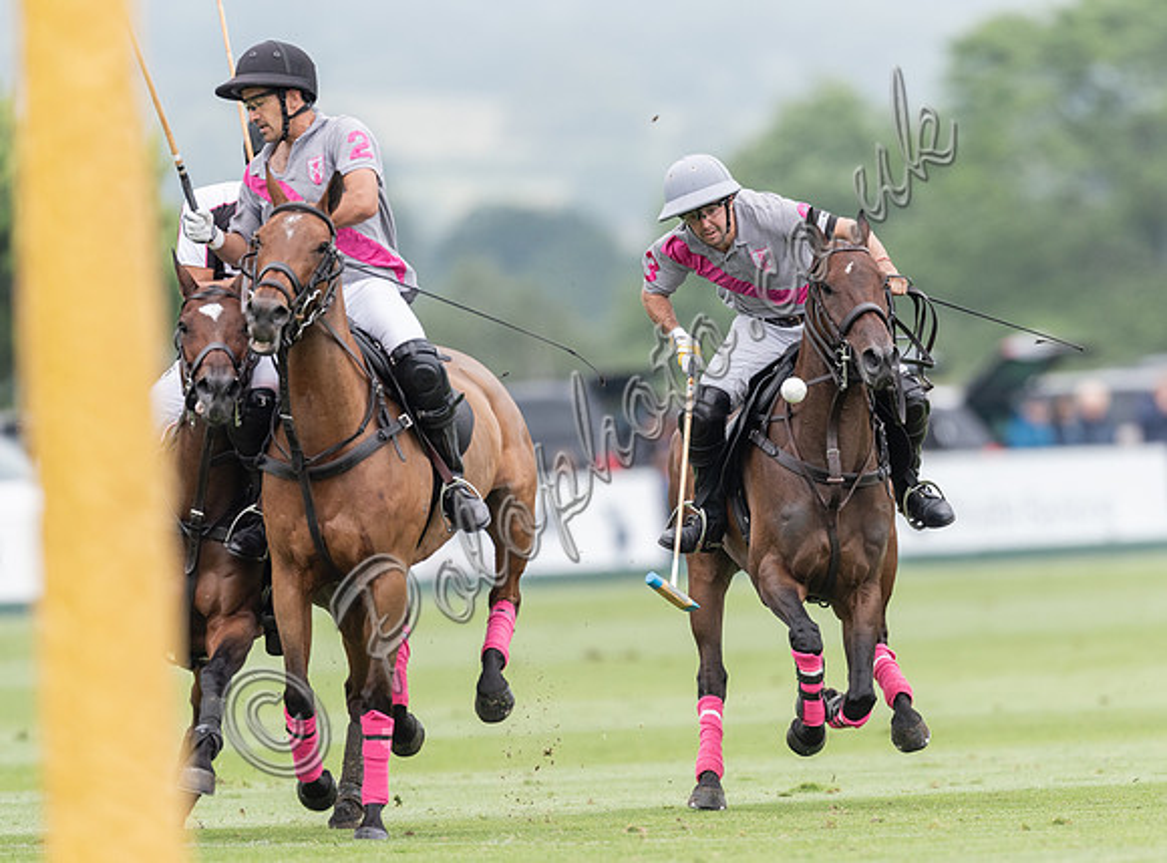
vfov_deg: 2.4
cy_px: 498
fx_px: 20925
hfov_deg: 3.2
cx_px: 753
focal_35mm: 624
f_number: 4
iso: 800
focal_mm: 500
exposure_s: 1/2500
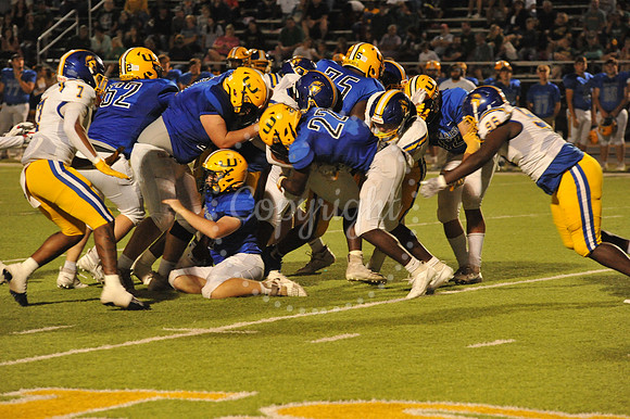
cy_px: 210
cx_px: 315
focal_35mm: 200
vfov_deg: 6.9
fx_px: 3498
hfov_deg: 10.3
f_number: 6.3
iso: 6400
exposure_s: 1/200
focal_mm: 200
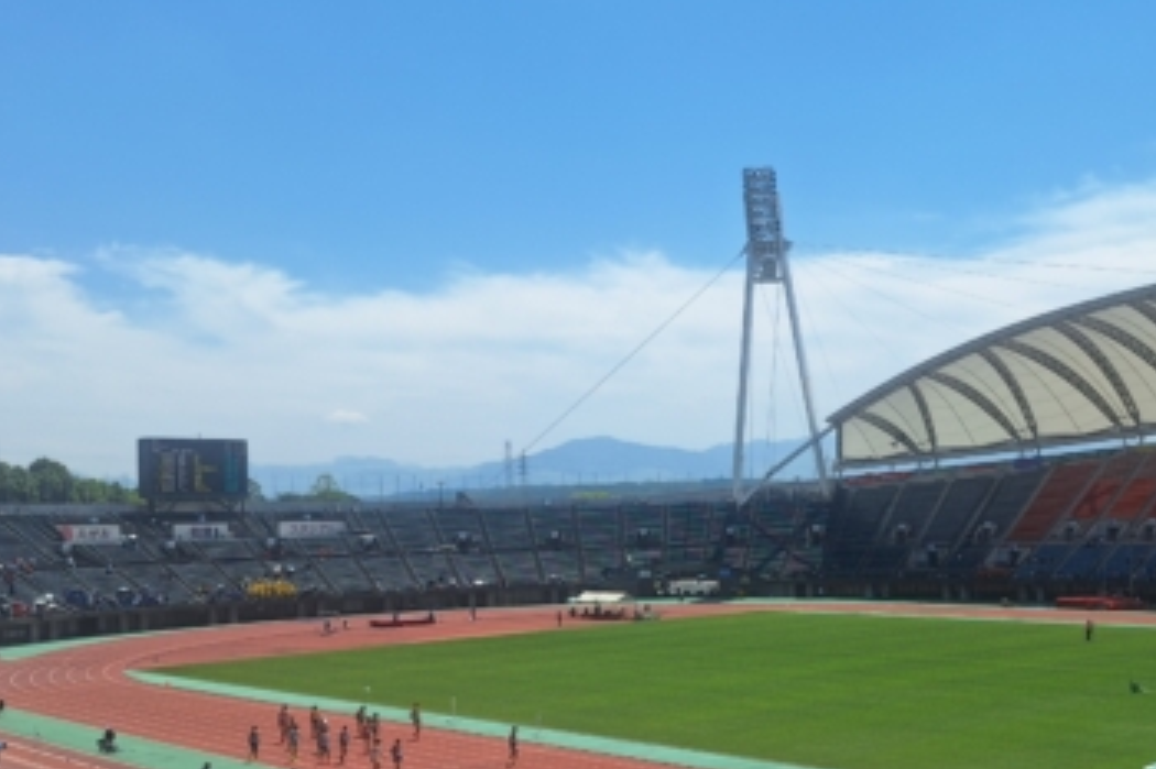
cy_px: 521
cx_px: 799
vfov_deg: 32.3
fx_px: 1316
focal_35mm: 41
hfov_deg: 46.4
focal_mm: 5.54
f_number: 1.8
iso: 40
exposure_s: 1/3676
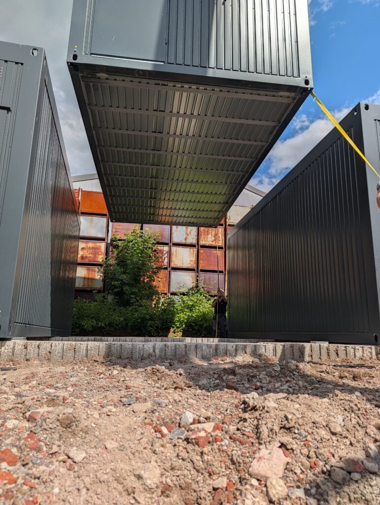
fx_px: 350
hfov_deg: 56.9
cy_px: 252
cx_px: 190
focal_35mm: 24
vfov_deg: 71.5
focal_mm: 6.9
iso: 16
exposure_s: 1/1678
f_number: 1.68
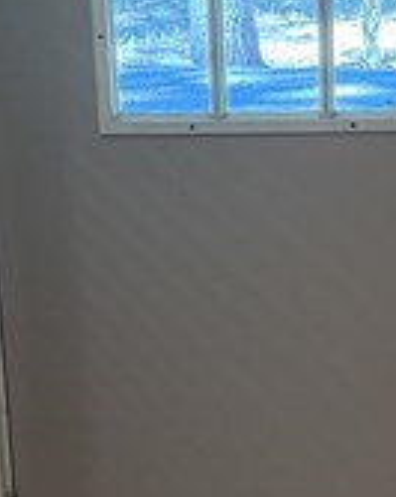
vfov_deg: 14.2
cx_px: 330
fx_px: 1983
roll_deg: +1.6
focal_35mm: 135
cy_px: 363
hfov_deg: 11.4
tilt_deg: -16.4
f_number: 1.78
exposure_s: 1/60
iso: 250
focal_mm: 6.76
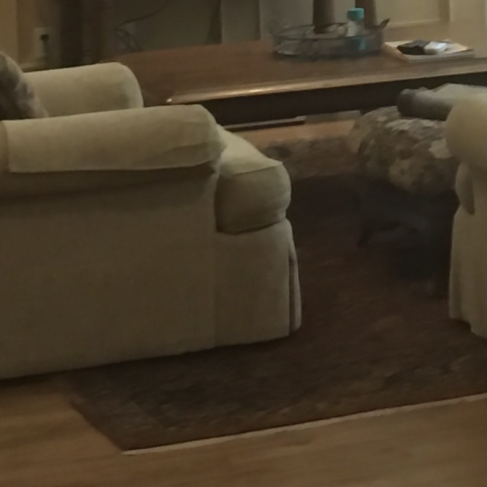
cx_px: 520
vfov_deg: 10.5
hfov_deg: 11.1
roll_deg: +0.7
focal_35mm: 155
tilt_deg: +2.5
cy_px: -425
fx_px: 2467
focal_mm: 4.15
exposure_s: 1/15
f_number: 2.2
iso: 200
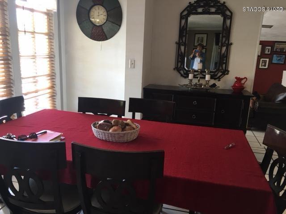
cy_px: 107
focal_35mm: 29
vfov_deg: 48.2
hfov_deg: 61.7
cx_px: 143
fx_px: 240
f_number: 2.2
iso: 80
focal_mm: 4.15
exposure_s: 1/30
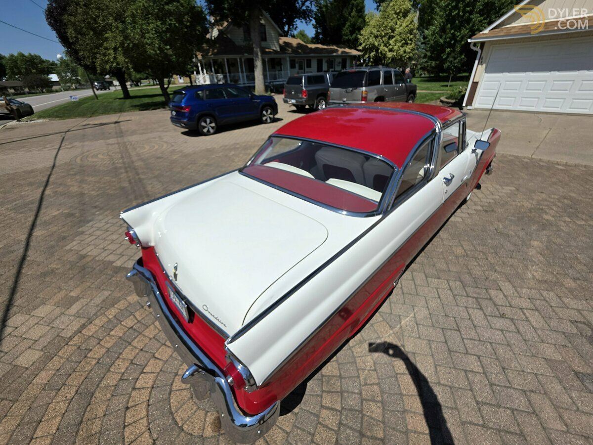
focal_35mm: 13
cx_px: 296
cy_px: 222
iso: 40
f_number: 1.9
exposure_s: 1/4628
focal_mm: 2.2
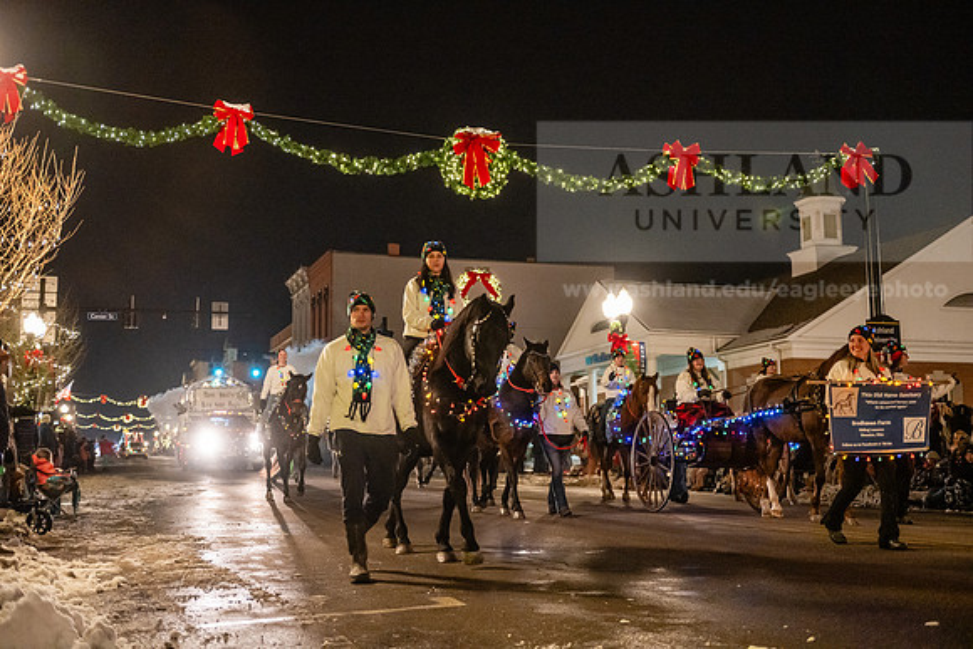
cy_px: 324
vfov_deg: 30.5
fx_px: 1189
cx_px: 486
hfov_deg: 44.5
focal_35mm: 44
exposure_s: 1/200
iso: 5000
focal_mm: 44
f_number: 2.8
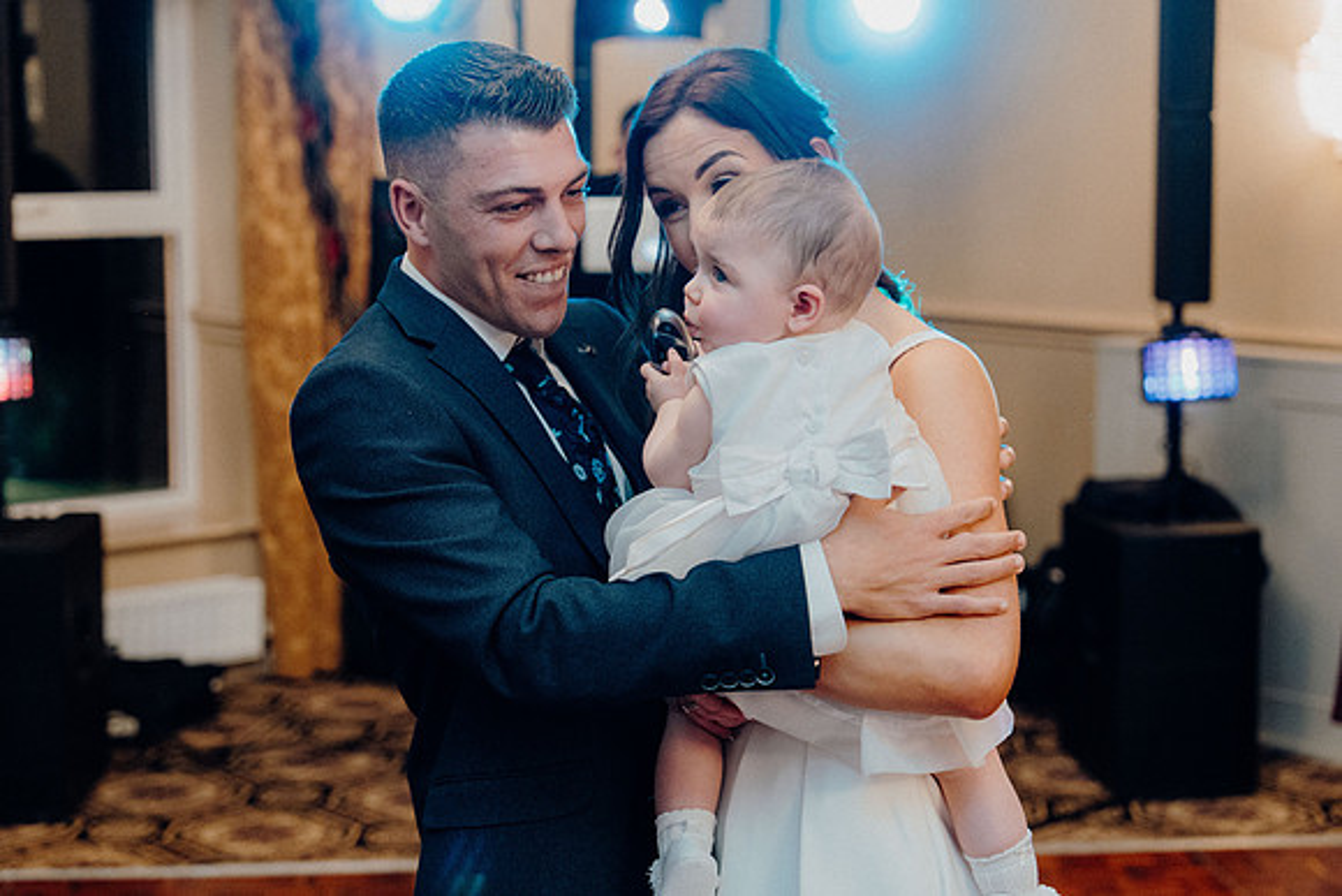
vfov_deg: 20.9
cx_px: 671
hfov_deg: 31.0
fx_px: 2424
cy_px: 448
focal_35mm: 65
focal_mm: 65
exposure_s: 1/160
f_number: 3.5
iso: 3200
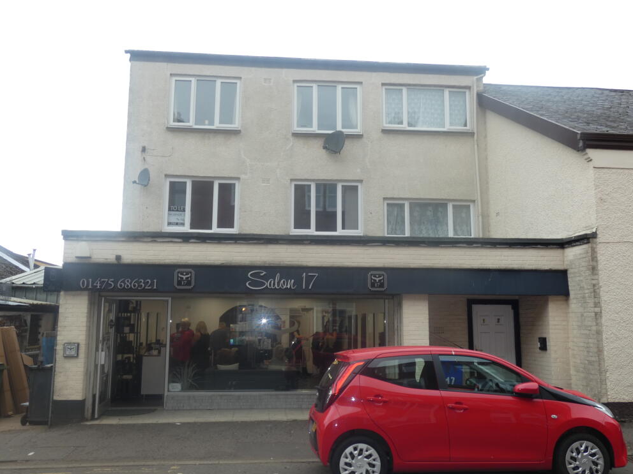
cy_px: 235
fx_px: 567
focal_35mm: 31
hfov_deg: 58.4
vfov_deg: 45.4
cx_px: 316
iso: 80
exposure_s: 1/100
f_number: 3.3
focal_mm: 5.3
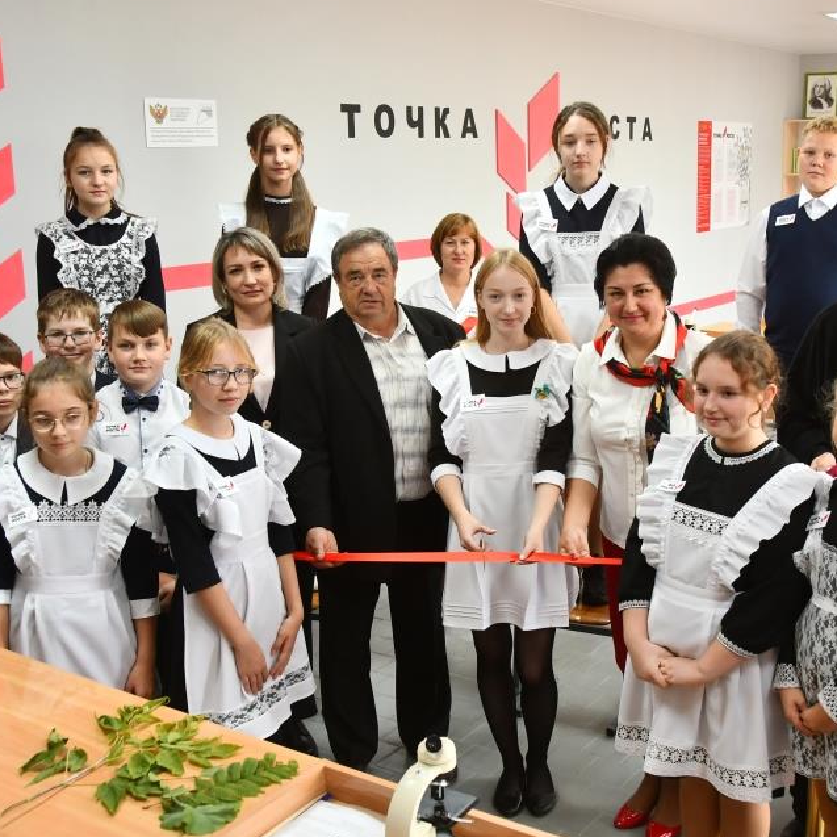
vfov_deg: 40.9
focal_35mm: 41
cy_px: 407
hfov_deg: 40.7
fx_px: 1122
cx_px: 507
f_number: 5.6
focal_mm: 20
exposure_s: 1/80
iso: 800
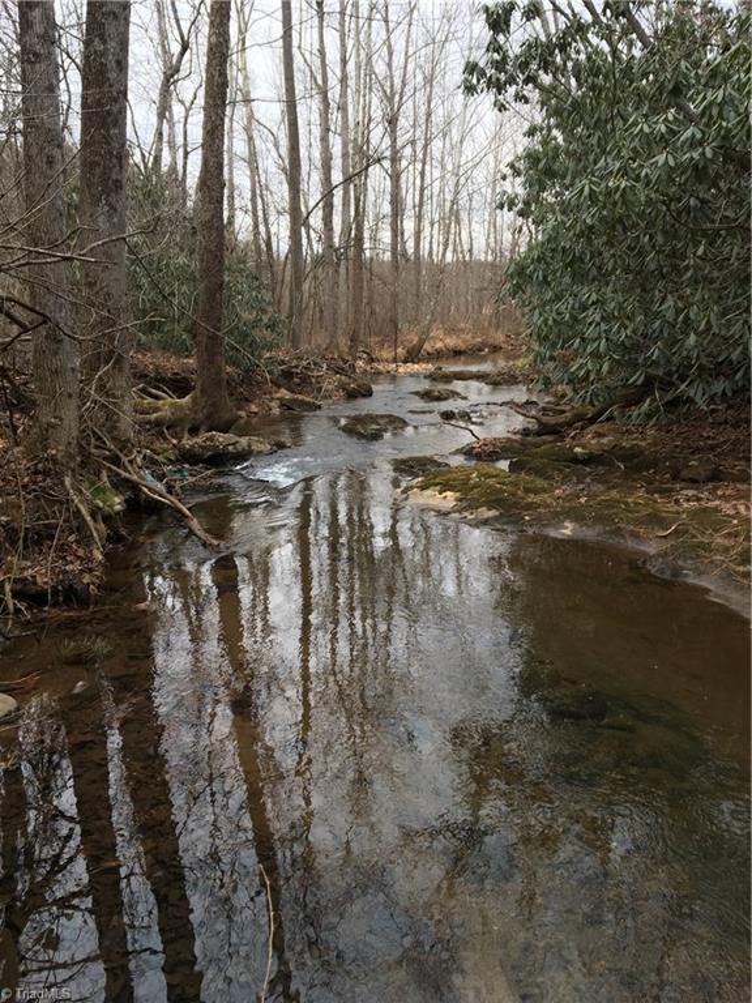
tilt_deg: -11.4
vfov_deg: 61.7
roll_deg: +1.5
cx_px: 376
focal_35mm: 29
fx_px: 840
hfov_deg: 48.2
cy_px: 502
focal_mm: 4.15
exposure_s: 1/40
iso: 32
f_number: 2.2
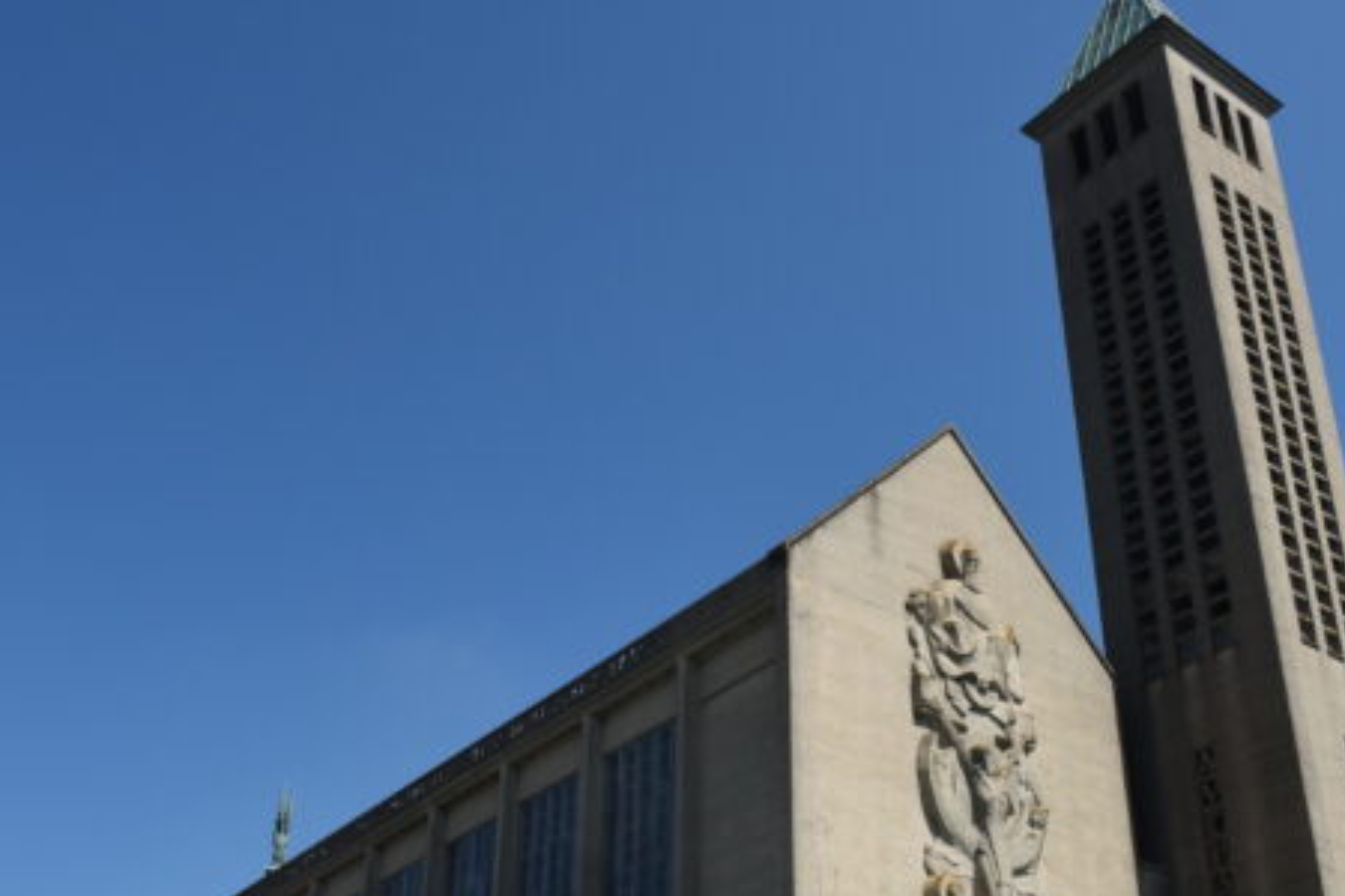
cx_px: 738
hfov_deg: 47.3
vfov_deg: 32.2
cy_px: 647
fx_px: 1532
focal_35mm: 41
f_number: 14
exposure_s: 1/800
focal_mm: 24
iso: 500
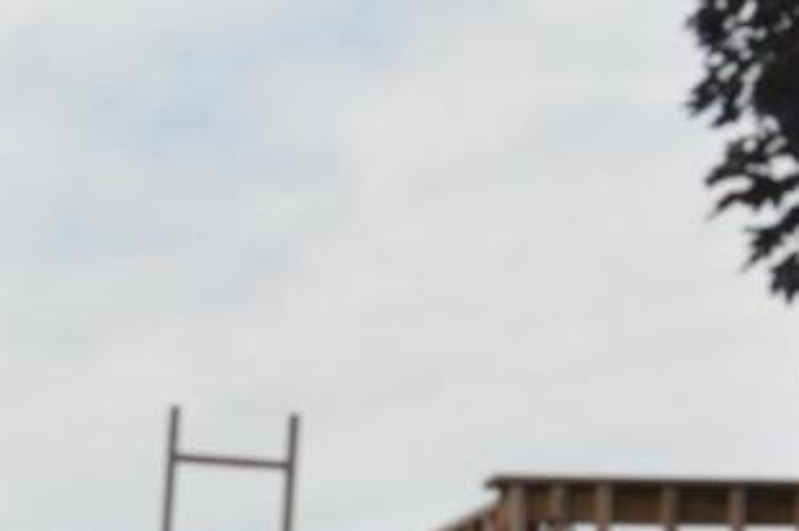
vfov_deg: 6.9
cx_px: -72
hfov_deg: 10.4
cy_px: 847
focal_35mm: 195
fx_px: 4323
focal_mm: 28
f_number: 10
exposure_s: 1/200
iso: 100
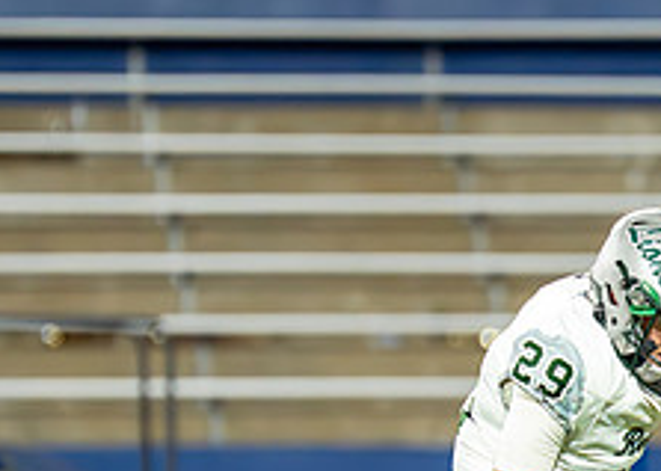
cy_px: 558
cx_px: 751
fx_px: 15384
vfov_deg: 1.8
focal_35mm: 820
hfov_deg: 2.5
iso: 3200
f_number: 2.8
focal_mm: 200
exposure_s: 1/1600
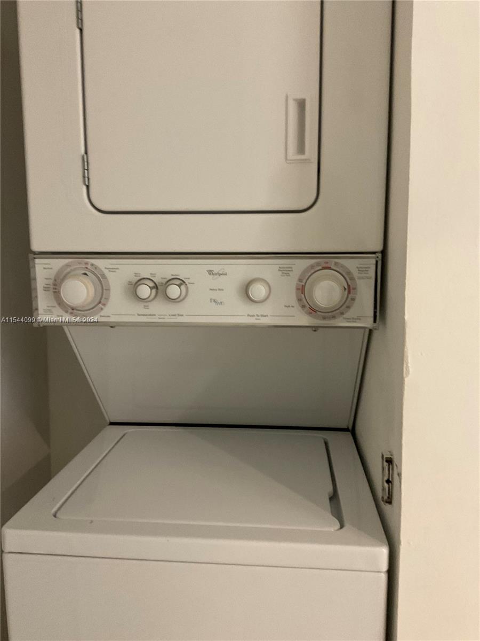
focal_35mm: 29
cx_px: 240
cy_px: 320
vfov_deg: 61.7
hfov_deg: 48.2
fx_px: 536
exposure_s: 1/40
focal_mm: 3
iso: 250
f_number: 1.8
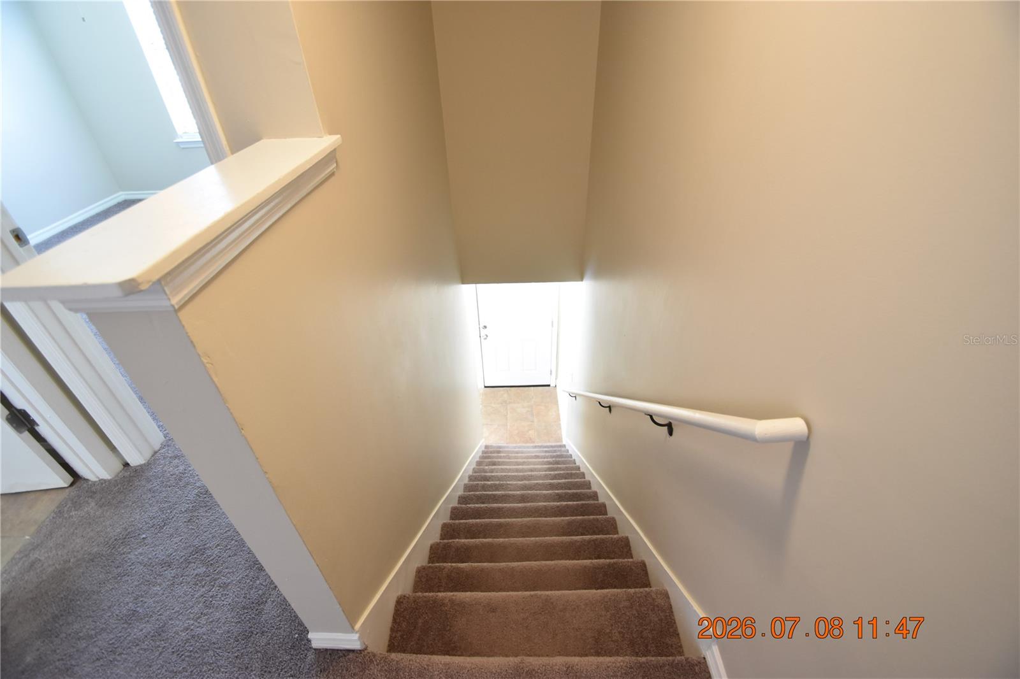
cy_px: 340
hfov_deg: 100.4
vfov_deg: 77.3
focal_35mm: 15
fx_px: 425
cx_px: 510
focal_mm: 10
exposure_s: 1/20
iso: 800
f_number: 3.5
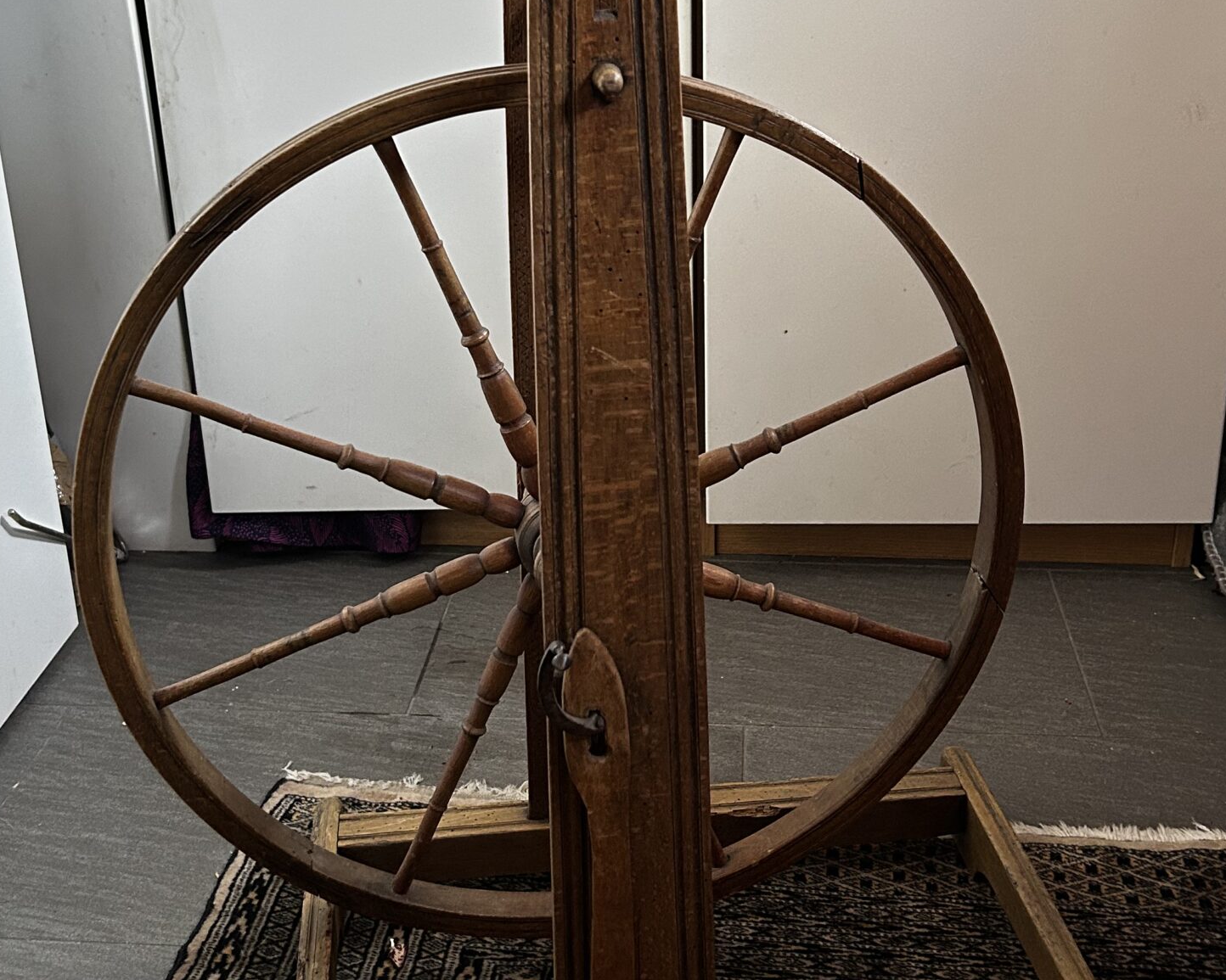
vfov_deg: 33.3
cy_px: 370
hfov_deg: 41.2
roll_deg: +1.6
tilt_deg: -23.0
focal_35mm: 45
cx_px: 618
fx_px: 1633
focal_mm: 5.7
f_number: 1.5
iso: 250
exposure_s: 1/60
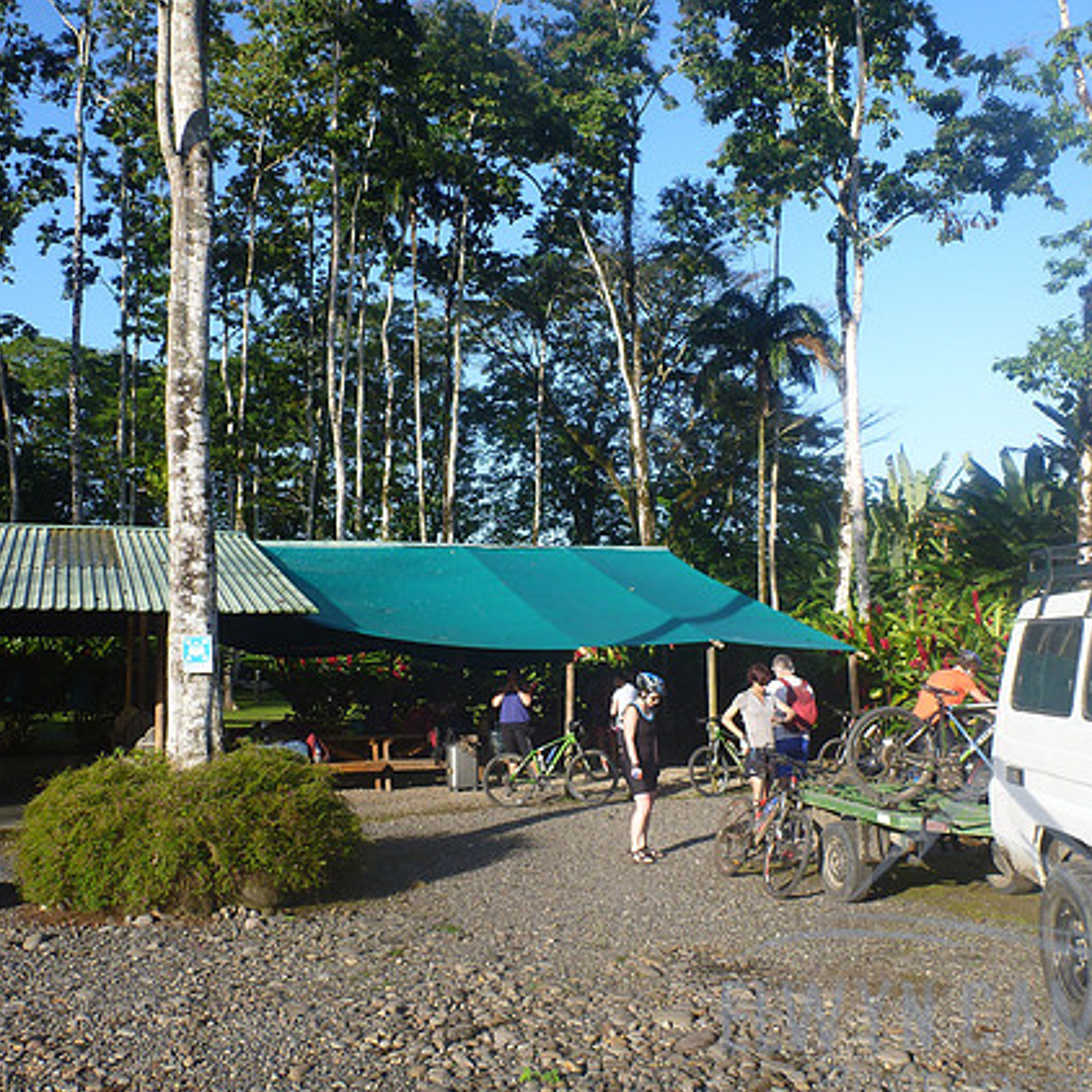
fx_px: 1213
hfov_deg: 48.4
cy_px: 540
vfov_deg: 48.4
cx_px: 536
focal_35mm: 34
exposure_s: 1/400
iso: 100
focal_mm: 4.9
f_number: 3.3
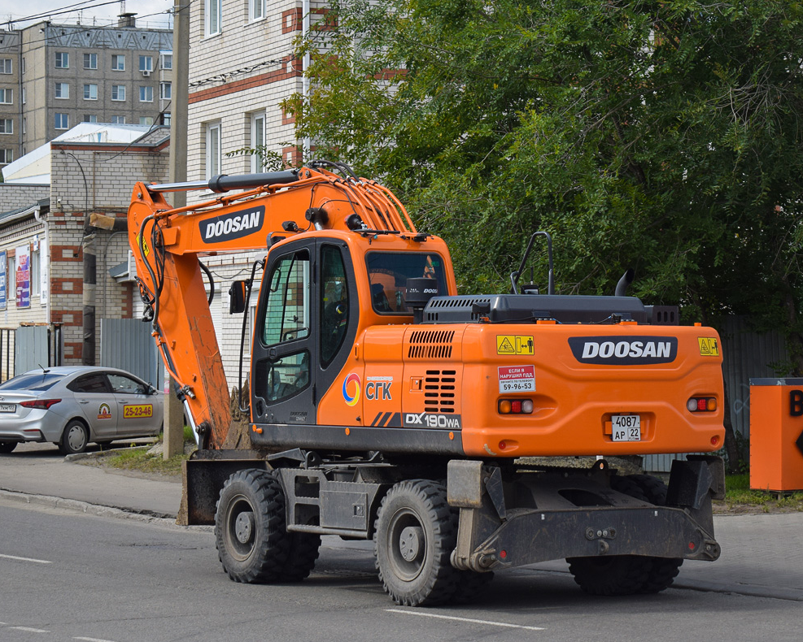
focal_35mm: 89
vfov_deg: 17.3
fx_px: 2116
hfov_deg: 21.5
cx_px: 413
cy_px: 320
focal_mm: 52
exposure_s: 1/640
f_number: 6.3
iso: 200
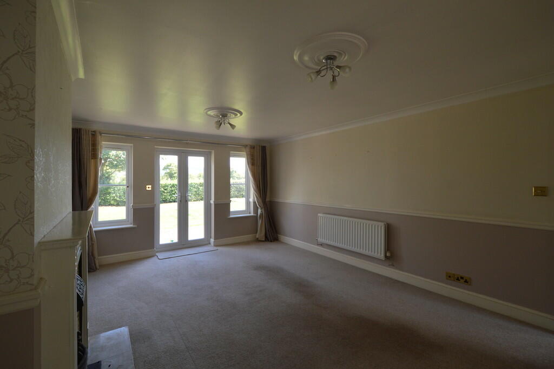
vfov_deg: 77.2
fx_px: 231
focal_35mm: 15
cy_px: 184
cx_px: 277
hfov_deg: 100.4
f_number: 5
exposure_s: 1/100
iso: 400
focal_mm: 10
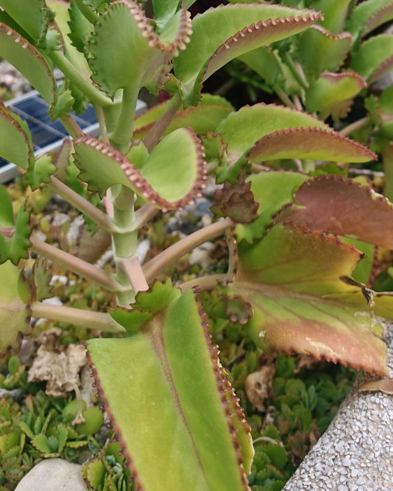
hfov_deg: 36.9
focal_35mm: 40
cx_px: 264
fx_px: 582
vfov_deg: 43.6
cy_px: 97
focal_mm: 6.83
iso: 100
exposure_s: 1/1400
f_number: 2
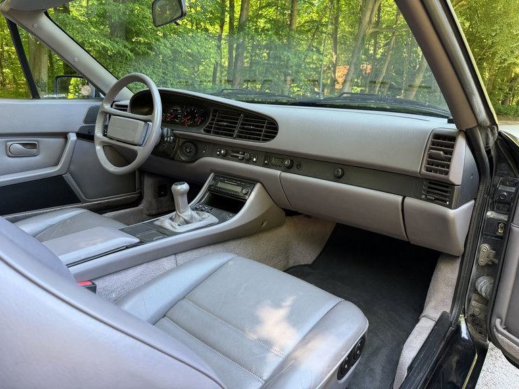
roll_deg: -1.0
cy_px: 194
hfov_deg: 71.6
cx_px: 260
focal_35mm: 24
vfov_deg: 56.8
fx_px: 360
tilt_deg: -15.0
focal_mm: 6.76
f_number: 1.78
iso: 200
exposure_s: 1/93
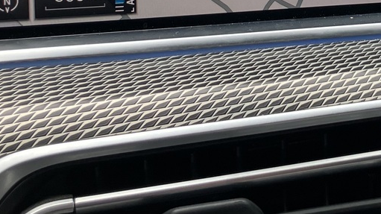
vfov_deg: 13.5
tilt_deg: -18.6
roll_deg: -5.8
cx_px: 349
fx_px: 869
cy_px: -72
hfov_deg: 24.0
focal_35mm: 86
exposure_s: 1/102
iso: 50
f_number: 1.8
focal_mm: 3.99
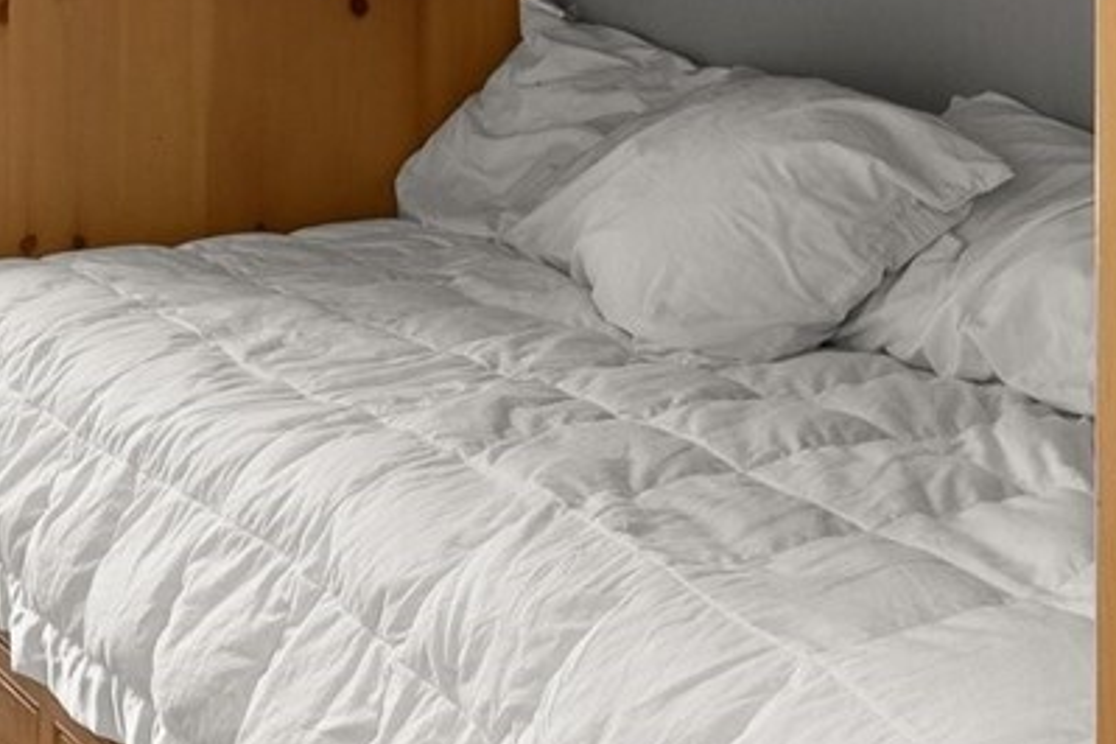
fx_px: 2108
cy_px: -117
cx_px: 531
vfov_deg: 19.0
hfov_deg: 29.7
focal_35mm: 68
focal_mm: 16
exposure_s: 1.3
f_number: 8
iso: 500
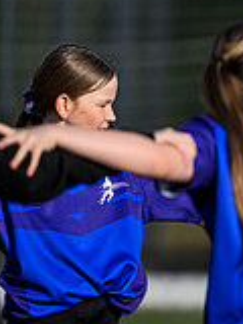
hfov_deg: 1.1
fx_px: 13038
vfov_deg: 1.4
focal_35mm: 1393
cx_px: 531
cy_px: 232
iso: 500
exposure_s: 1/6400
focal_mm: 400
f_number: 3.2
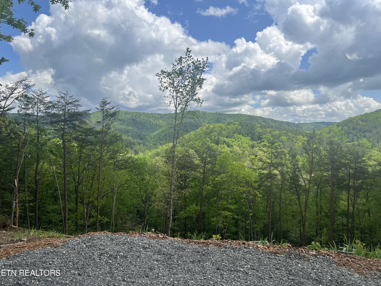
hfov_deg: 67.3
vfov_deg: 53.1
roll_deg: +0.8
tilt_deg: -2.5
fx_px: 286
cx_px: 190
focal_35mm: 26
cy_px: 143
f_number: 1.5
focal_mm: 5.7
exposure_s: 1/5319
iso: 50
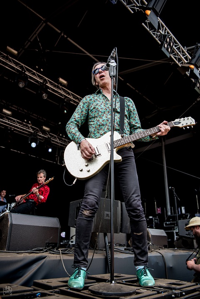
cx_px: 100
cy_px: 150
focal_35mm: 30
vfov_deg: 61.9
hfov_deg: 43.7
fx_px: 250
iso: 125
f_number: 3.2
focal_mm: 30
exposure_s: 1/320
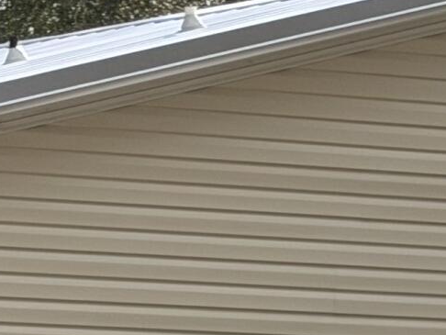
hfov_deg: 6.6
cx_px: -134
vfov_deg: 5.0
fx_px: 3816
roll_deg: -2.0
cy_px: 553
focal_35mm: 296
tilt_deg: -1.5
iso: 80
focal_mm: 6.76
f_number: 1.78
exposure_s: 1/2494
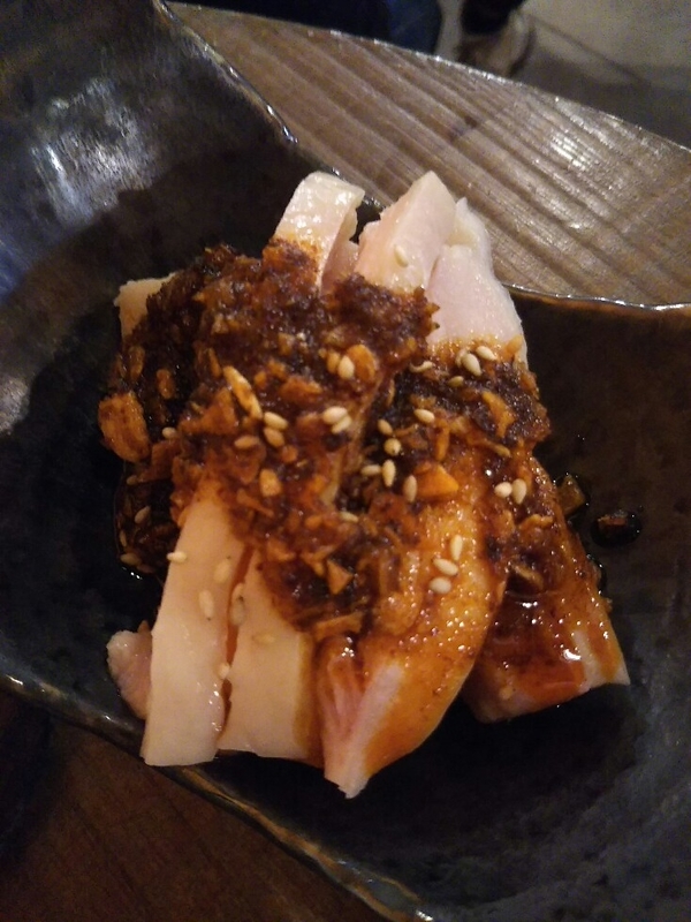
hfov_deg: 46.8
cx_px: 346
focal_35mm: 30
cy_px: 461
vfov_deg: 60.0
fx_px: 798
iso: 500
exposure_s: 1/20
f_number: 2.2
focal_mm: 4
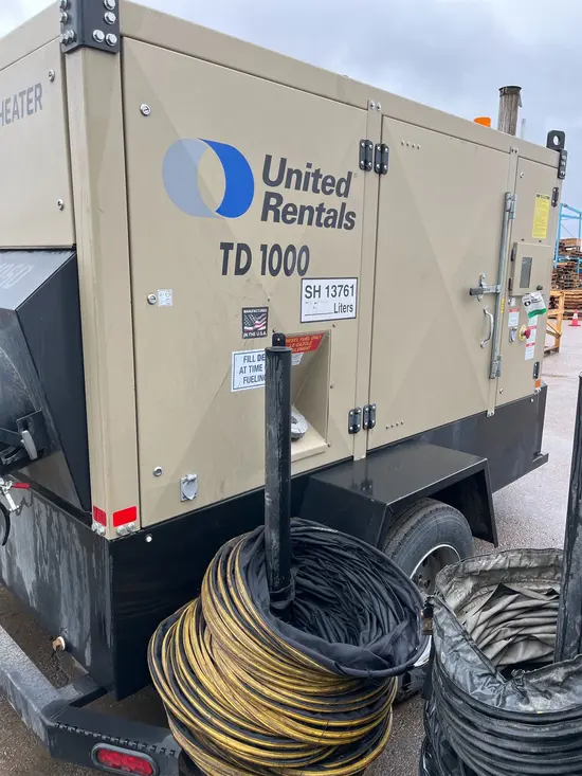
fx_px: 583
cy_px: 388
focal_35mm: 26
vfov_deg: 67.3
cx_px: 291
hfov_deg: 53.1
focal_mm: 5.1
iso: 40
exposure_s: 1/122
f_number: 1.6
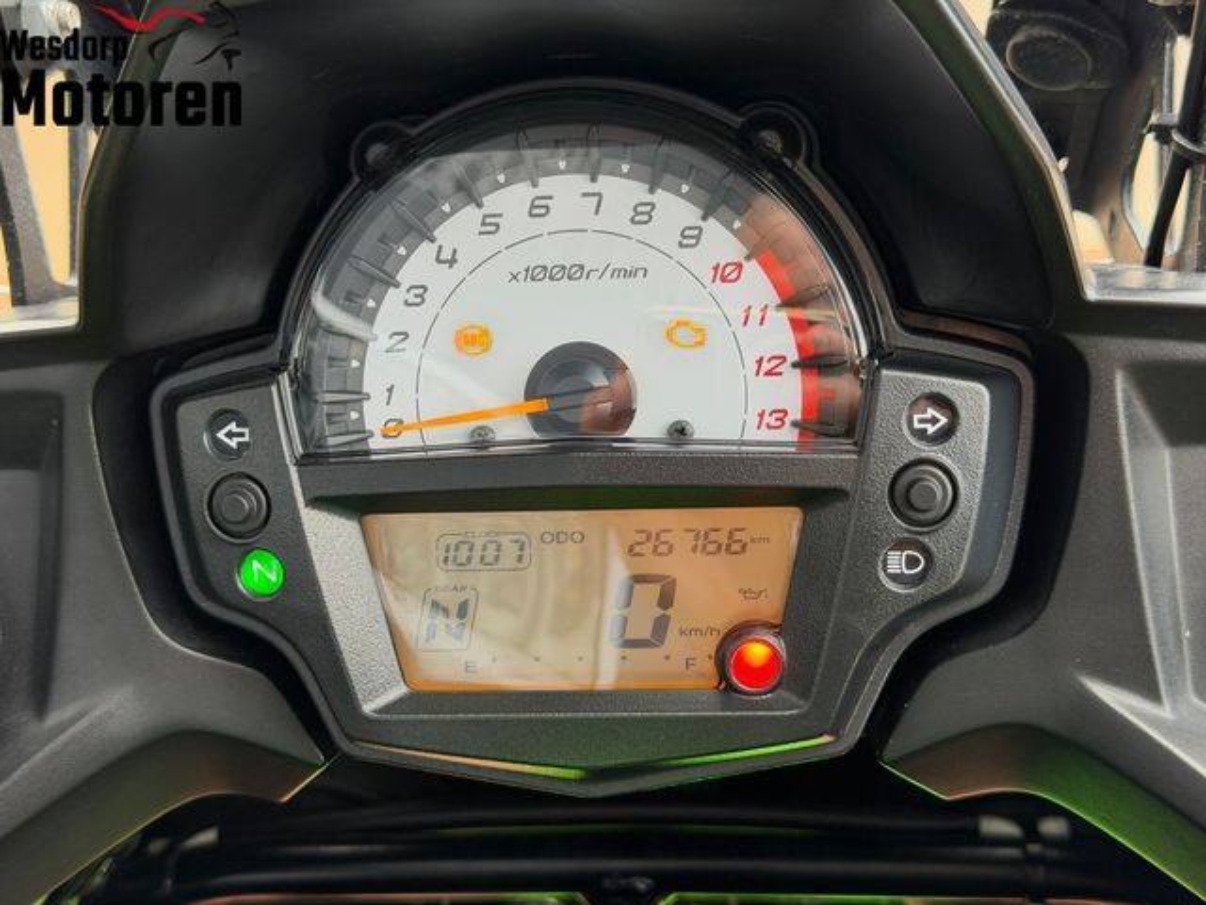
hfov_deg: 39.7
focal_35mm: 48
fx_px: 1672
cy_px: 452
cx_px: 603
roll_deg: -8.5
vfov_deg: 30.3
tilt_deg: -39.1
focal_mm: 6.76
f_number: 1.78
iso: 64
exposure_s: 1/164
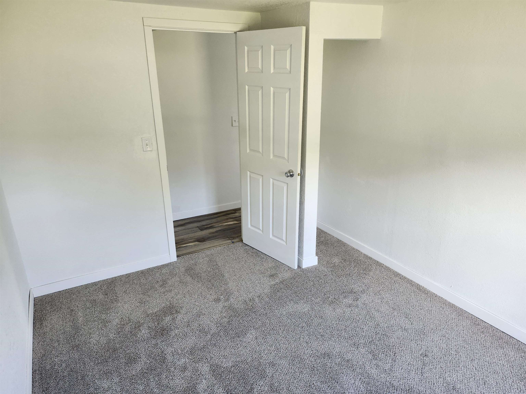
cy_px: 197
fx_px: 349
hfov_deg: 73.9
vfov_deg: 58.9
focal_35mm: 23
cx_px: 263
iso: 200
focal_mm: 5.54
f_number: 1.8
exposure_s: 1/120
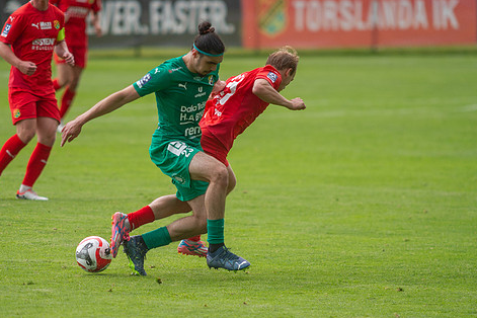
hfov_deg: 4.0
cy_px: 162
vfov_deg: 2.7
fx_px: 6850
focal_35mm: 517
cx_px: 203
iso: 800
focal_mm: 420
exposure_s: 1/1600
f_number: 4
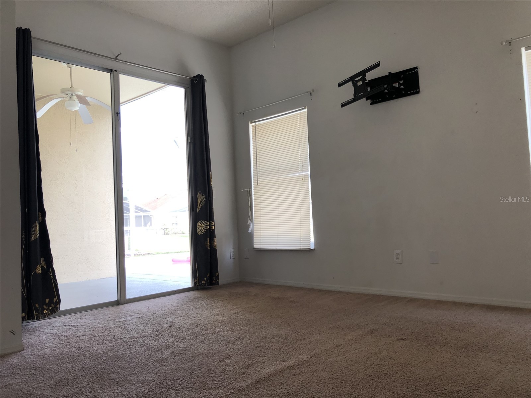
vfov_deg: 49.7
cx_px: 266
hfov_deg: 63.4
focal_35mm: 28
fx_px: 430
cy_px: 199
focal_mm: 4
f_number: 1.8
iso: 25
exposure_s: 1/120
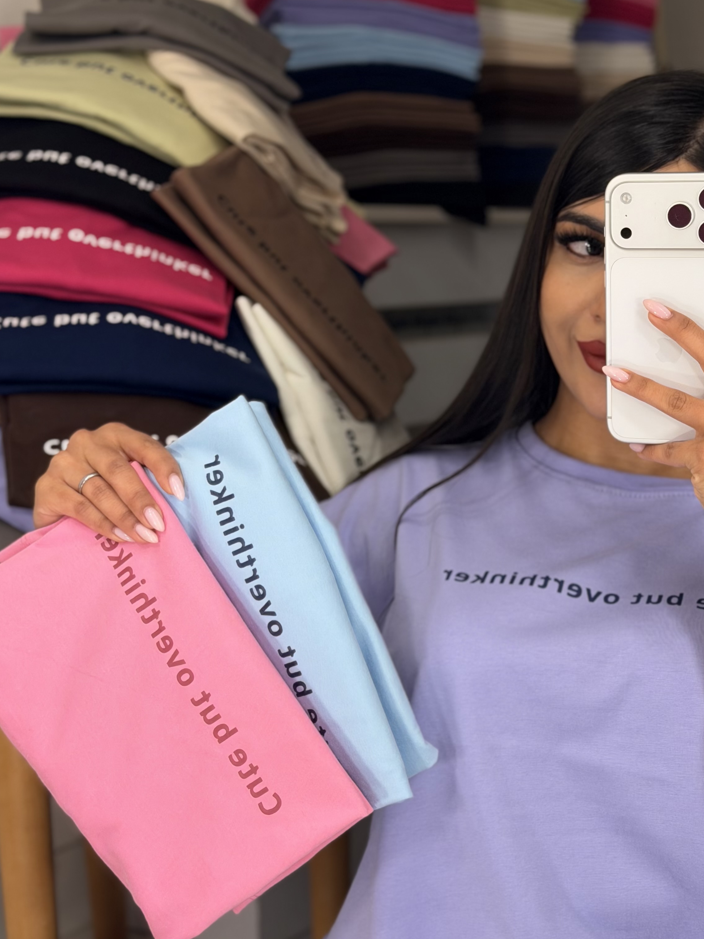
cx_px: 384
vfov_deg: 34.9
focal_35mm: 55
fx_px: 1492
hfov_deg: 26.5
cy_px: 465
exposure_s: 1/351
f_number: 1.78
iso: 64
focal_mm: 6.76
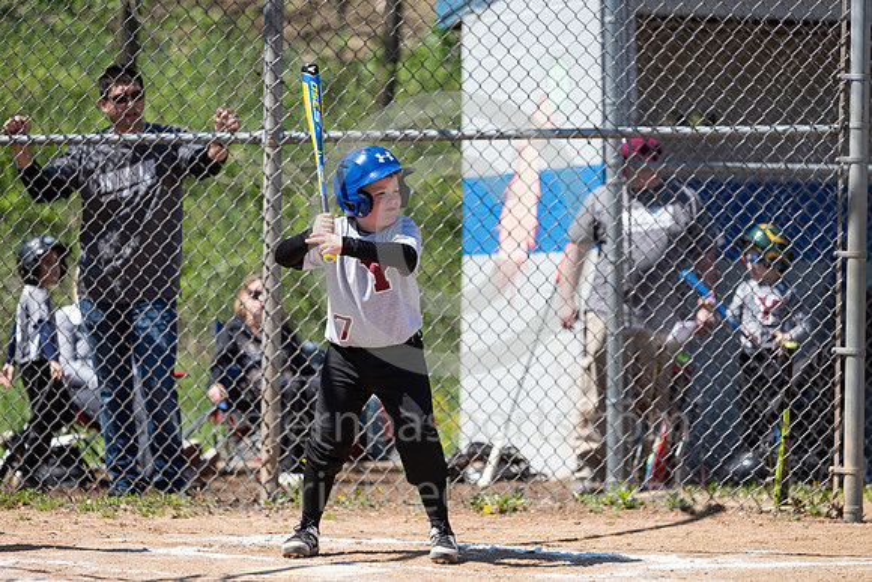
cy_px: 291
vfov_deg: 7.9
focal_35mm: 175
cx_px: 436
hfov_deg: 11.7
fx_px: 4240
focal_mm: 175
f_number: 3.2
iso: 200
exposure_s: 1/2500
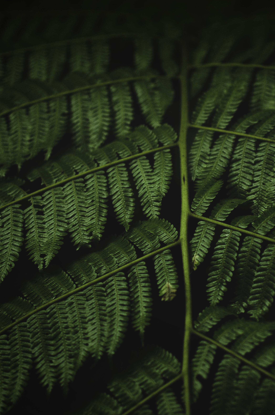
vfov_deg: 24.9
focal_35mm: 82
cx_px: 189
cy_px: 227
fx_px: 941
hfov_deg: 16.6
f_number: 1.8
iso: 400
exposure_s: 1/500
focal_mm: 35
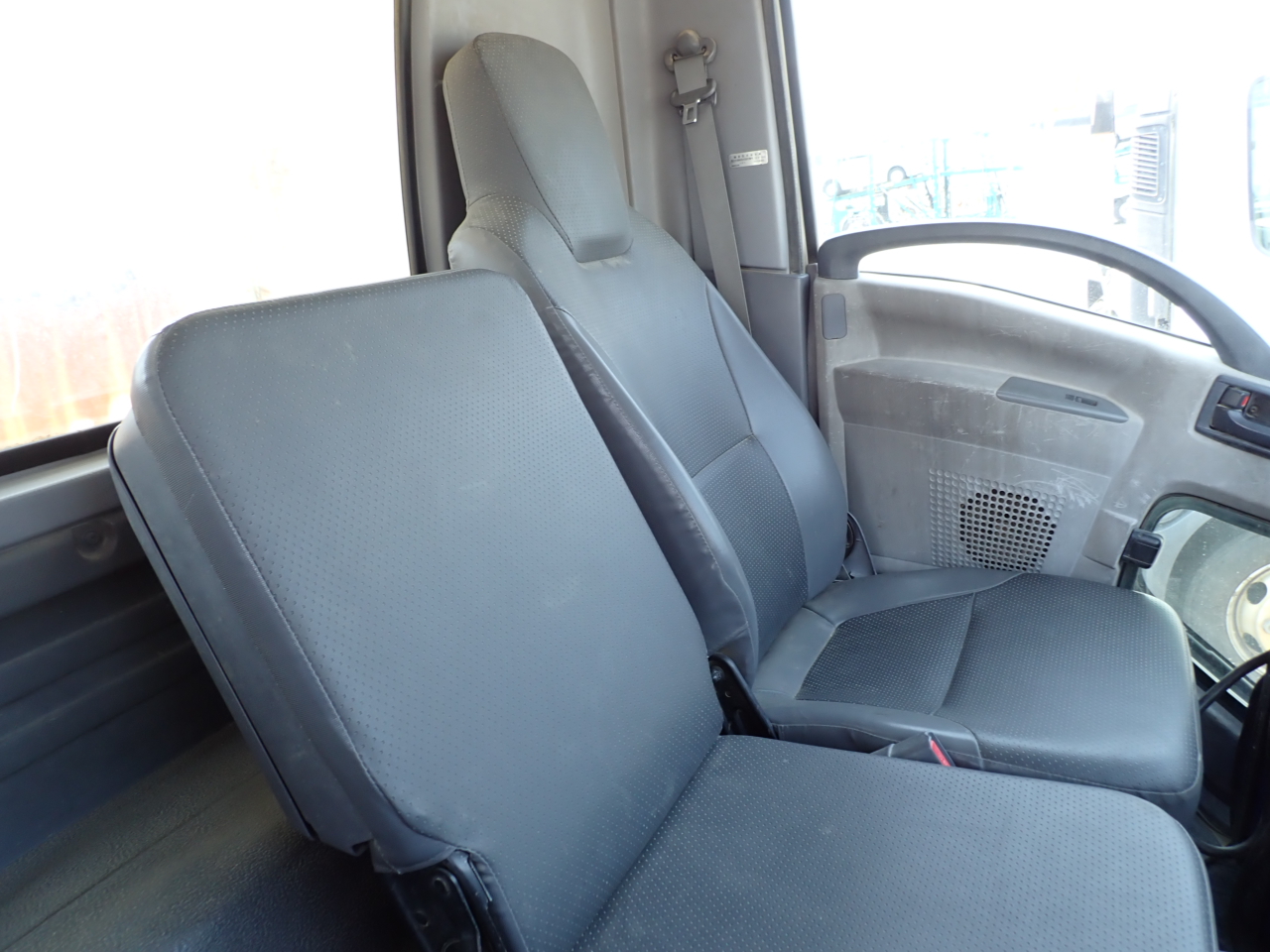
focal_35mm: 25
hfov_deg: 69.4
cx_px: 635
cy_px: 476
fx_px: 917
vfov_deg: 54.9
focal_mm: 4.5
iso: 125
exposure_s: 1/60
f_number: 2.8
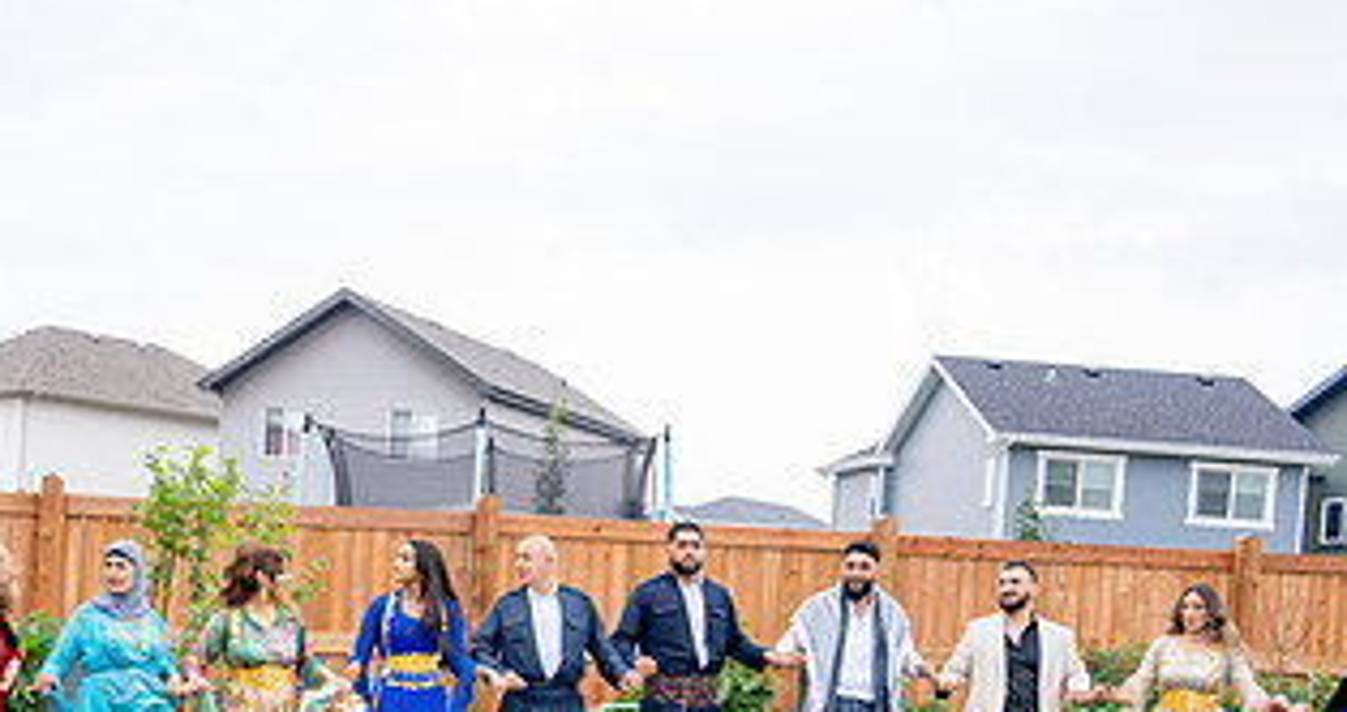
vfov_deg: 21.5
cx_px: 336
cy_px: 745
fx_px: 1796
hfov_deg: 40.0
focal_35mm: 51
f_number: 2.8
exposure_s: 1/400
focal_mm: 24
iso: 100
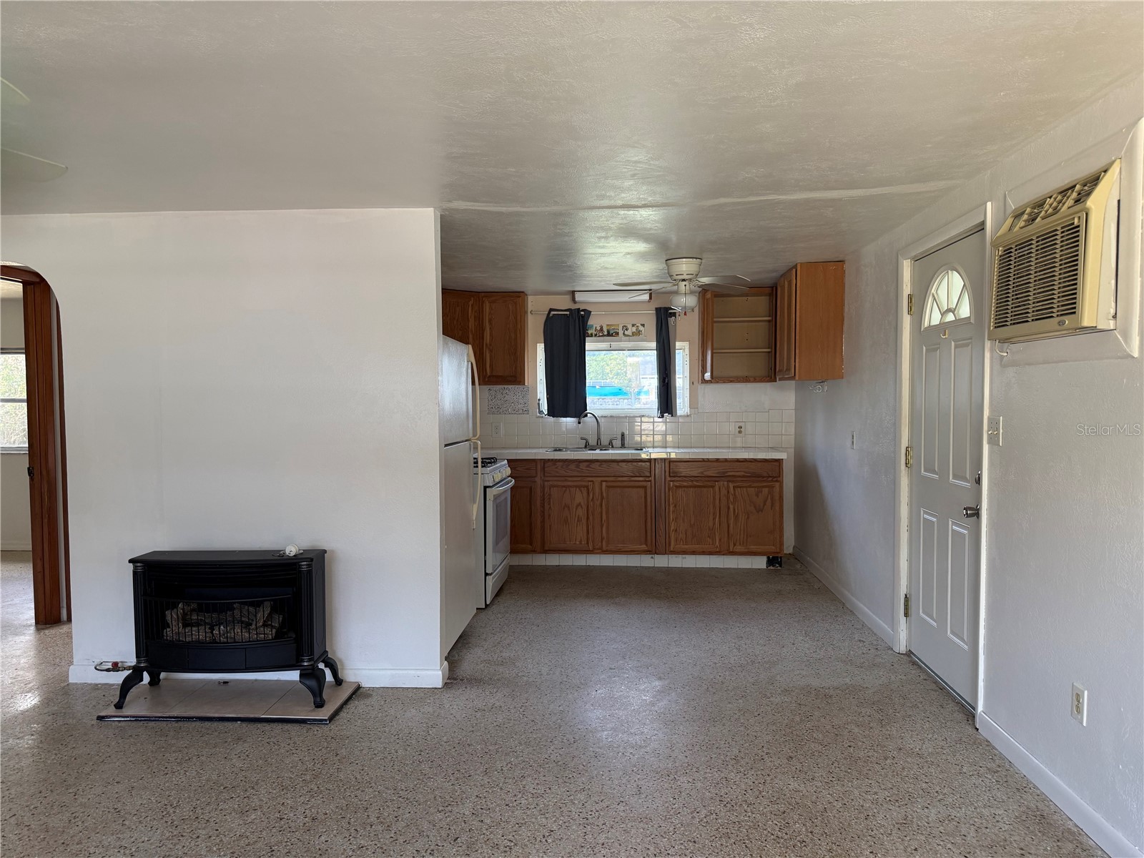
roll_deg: -0.1
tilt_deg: -2.4
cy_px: 429
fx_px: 793
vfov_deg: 56.8
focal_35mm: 24
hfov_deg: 71.6
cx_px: 572
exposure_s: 1/118
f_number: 1.78
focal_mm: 6.76
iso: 200
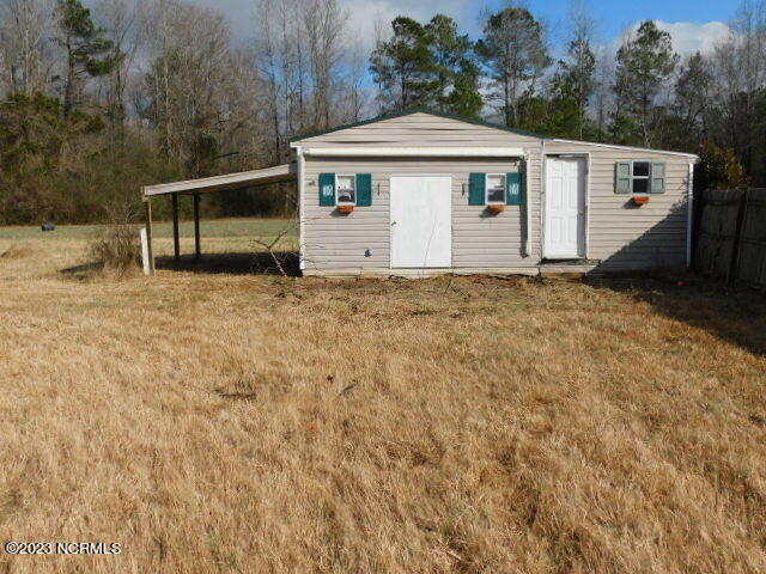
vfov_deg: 39.7
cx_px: 383
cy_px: 287
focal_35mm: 36
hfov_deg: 51.4
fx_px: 797
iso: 125
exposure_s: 1/500
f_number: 7
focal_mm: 6.3
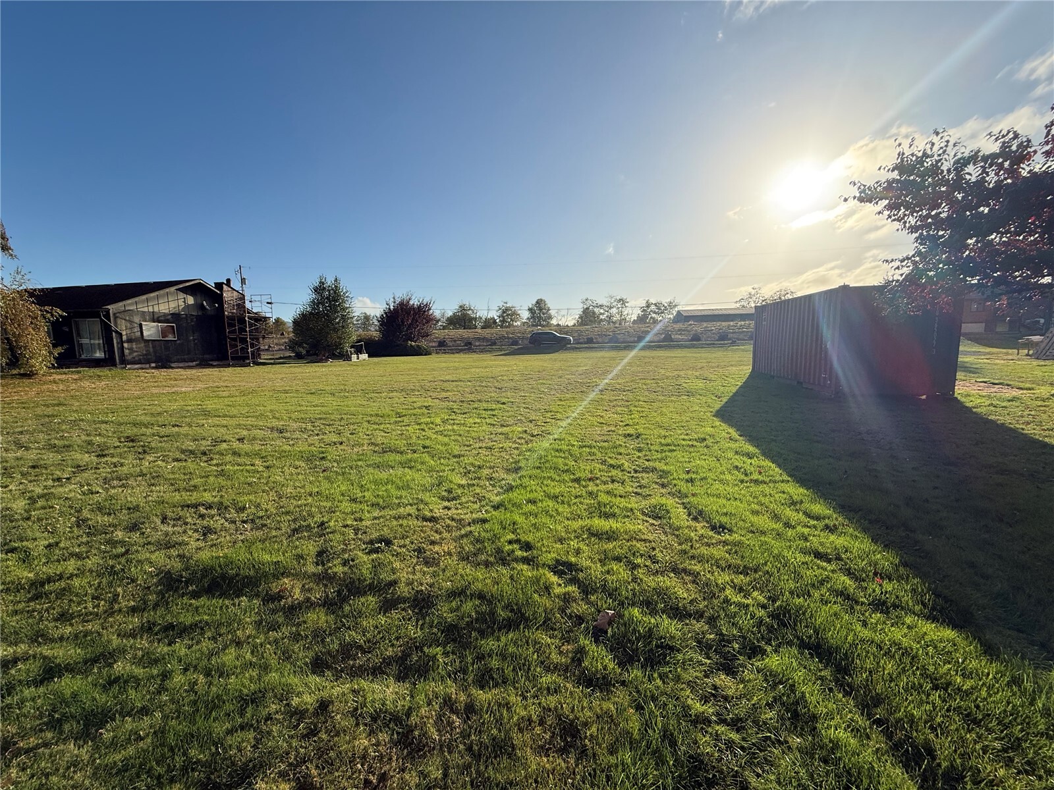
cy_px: 395
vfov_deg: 85.7
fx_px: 426
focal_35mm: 14
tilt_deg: -7.1
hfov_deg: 102.1
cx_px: 527
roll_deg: +2.2
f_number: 2.2
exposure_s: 1/2320
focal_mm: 2.22
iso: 50
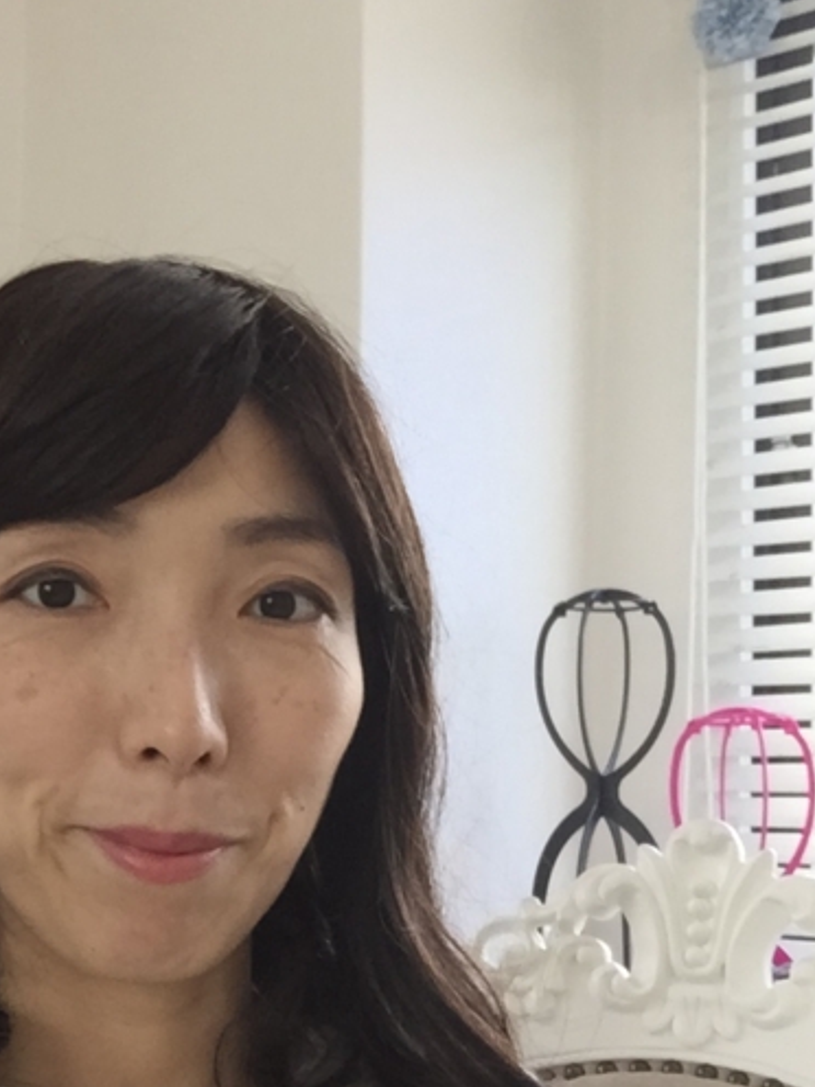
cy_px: 721
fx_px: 1570
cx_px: 206
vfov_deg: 37.8
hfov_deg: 28.7
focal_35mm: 50
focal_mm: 2.65
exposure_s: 1/30
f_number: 2.2
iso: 50
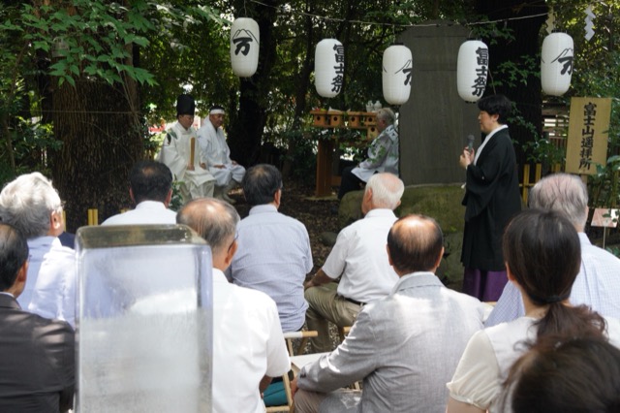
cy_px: 206
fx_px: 775
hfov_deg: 43.6
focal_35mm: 45
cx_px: 310
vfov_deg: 29.8
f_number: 5.6
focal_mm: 30
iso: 2000
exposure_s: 1/500
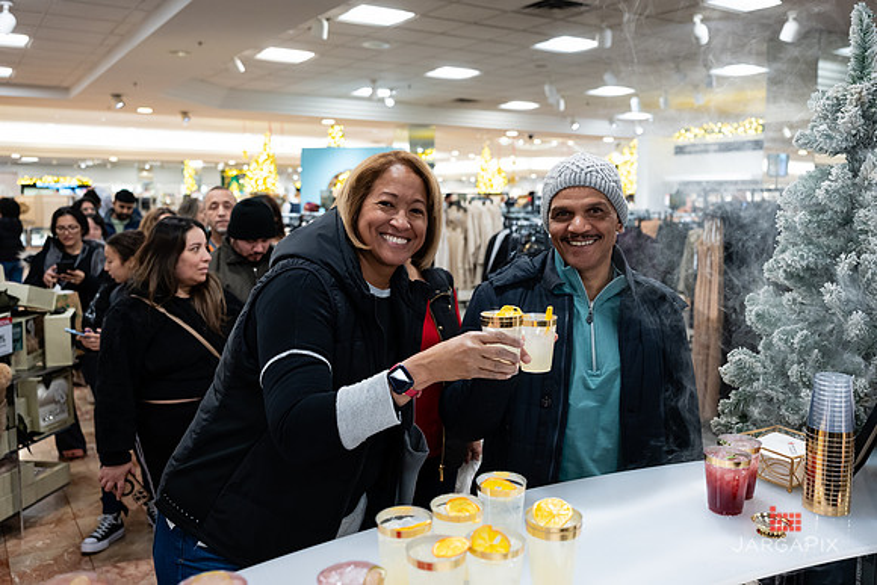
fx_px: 775
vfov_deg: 41.3
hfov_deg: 58.9
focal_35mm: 32
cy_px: 268
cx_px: 475
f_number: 3.2
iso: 1000
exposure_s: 1/125
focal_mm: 28.5
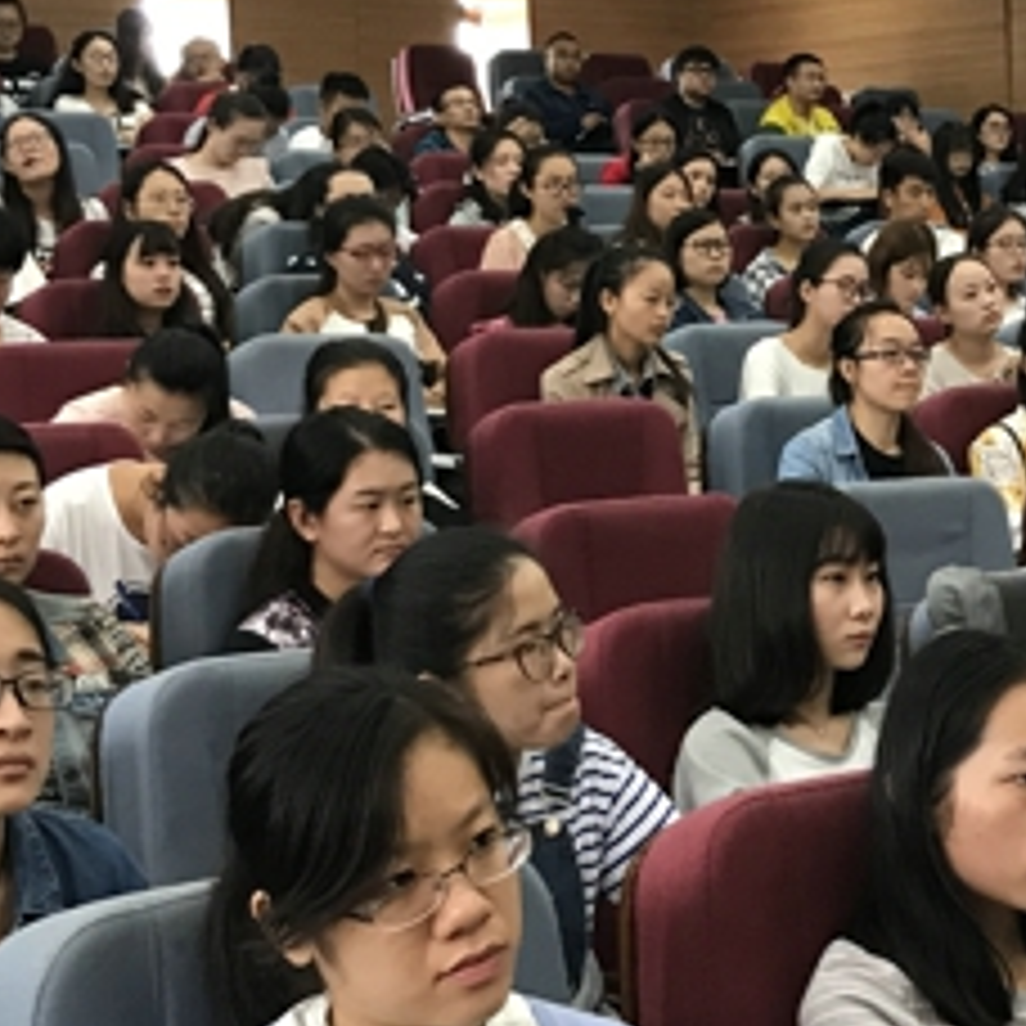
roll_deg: +1.4
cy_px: 441
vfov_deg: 19.9
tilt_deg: -0.7
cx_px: 1017
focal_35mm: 87
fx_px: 2917
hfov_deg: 19.4
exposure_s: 1/17
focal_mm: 3.99
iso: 80
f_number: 1.8
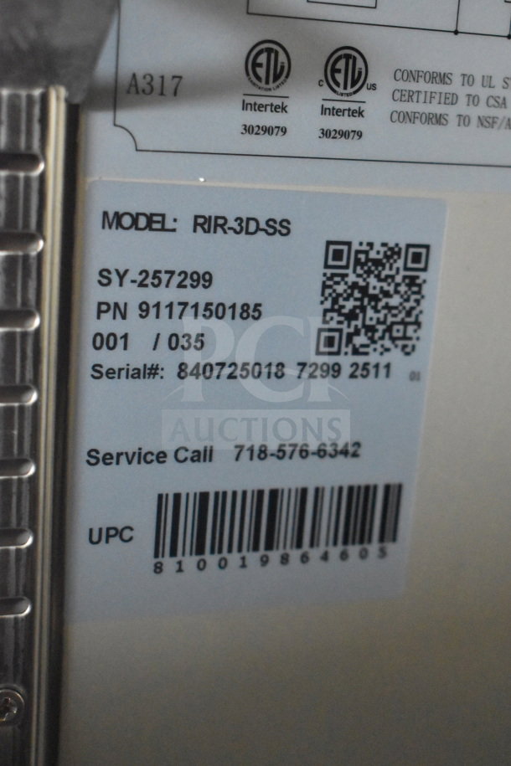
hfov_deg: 22.6
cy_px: 383
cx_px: 256
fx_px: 1277
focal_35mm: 60
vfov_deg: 33.4
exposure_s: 1/60
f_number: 4.8
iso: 11400
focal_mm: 40
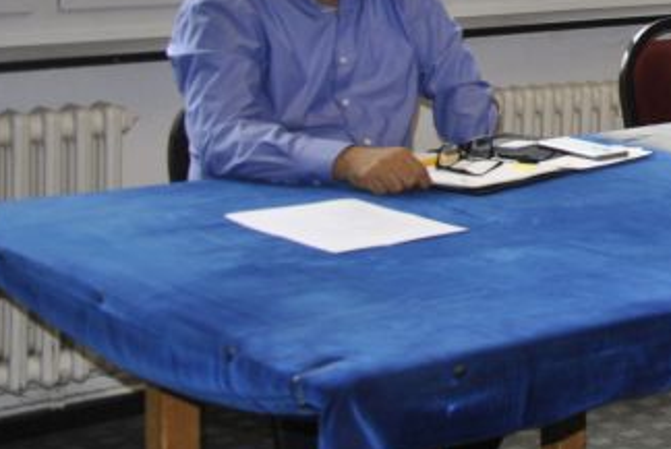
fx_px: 1859
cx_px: 1033
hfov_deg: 18.0
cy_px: -104
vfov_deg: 13.4
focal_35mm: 100
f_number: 3.8
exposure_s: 1/60
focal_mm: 21
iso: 200
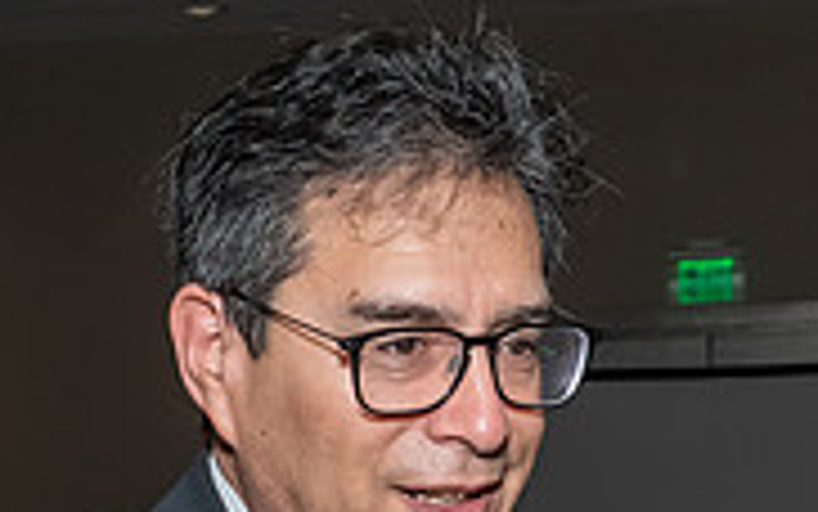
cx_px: 408
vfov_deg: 8.4
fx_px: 3324
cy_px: 954
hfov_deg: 14.0
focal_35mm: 149
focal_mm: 23
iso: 500
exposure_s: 1/250
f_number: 7.1
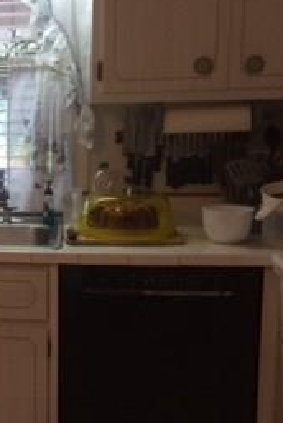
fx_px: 882
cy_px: 239
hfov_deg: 16.7
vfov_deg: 26.9
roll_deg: +1.7
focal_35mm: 75
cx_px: -128
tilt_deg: -10.5
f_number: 2.2
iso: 80
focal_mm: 4.15
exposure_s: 1/30
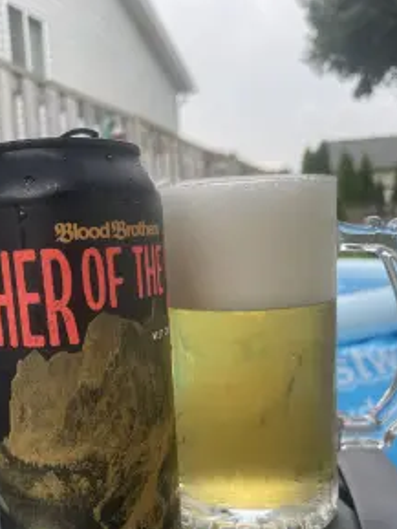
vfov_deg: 50.7
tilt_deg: -10.8
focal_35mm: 36
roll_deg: +2.2
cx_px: 188
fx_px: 550
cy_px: 337
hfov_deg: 39.7
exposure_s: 1/160
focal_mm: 4.2
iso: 32
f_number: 1.6
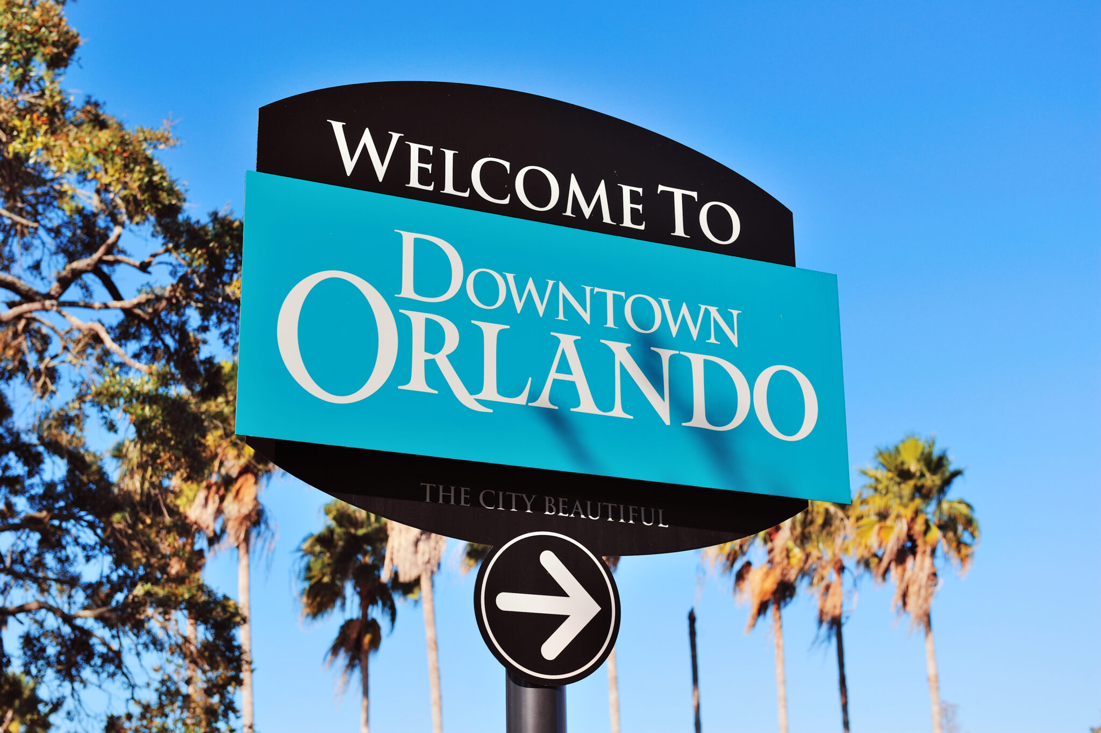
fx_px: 1895
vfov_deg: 21.9
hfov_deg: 32.4
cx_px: 550
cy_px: 366
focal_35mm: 62
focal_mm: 62
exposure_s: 1/750
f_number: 6.7
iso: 200
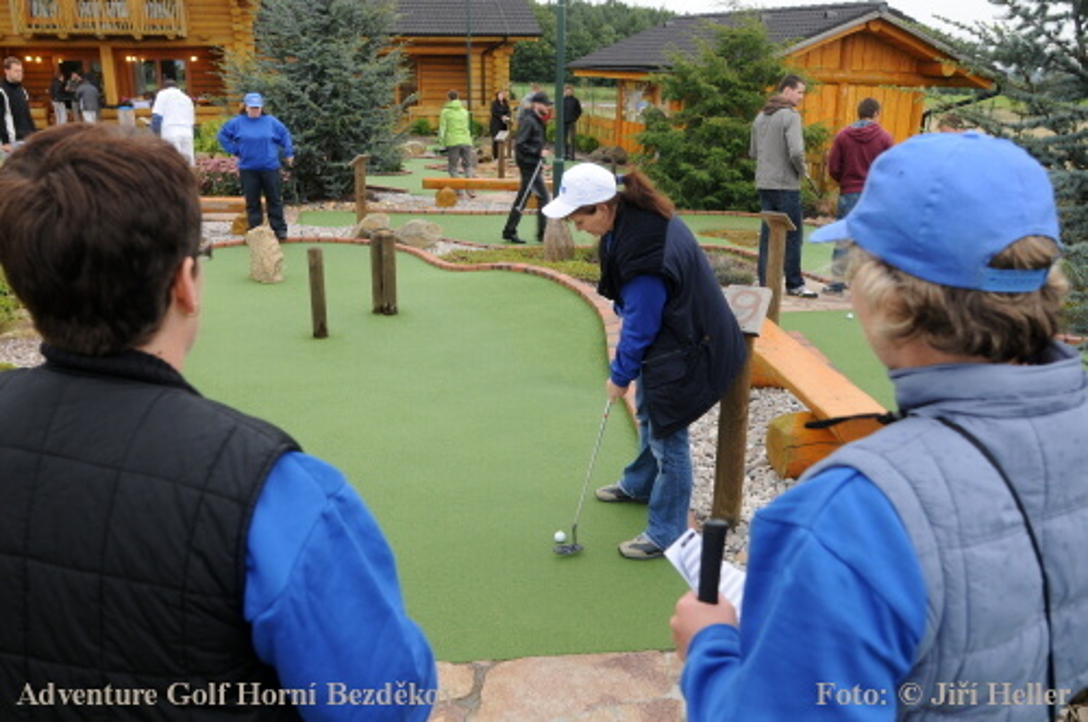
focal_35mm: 30
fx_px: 905
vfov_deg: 43.5
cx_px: 544
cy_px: 361
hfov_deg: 62.0
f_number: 5
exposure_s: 1/50
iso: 400
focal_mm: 20
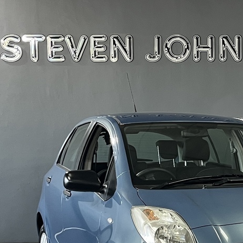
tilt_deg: -3.9
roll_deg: +1.7
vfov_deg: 32.4
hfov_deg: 31.7
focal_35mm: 51
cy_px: 196
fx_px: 405
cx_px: 223
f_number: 1.6
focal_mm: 5.1
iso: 125
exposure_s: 1/50
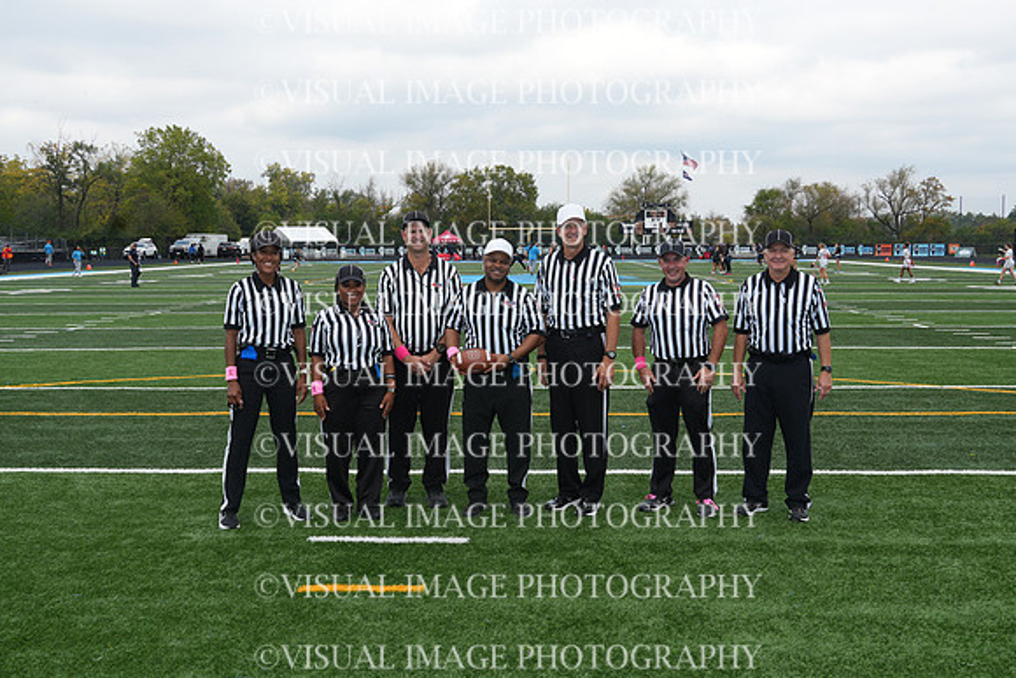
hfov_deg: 47.9
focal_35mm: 40
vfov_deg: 33.0
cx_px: 508
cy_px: 339
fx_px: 1143
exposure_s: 1/100
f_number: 9
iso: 125
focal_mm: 27
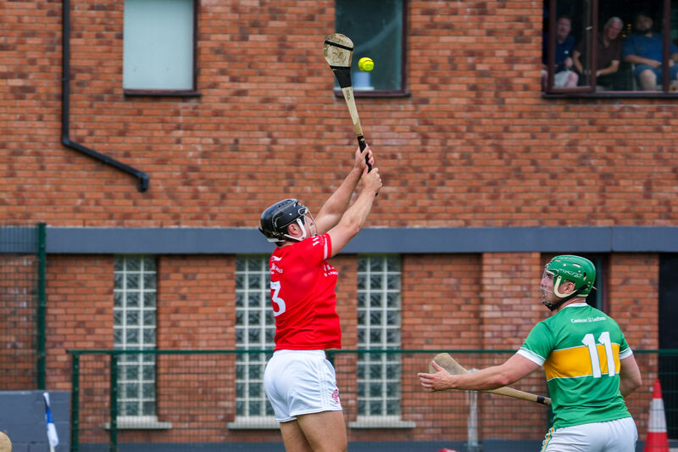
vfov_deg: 6.0
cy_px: 226
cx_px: 339
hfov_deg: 9.0
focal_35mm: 230
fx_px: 4330
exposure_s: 1/1000
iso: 640
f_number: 8
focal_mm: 230
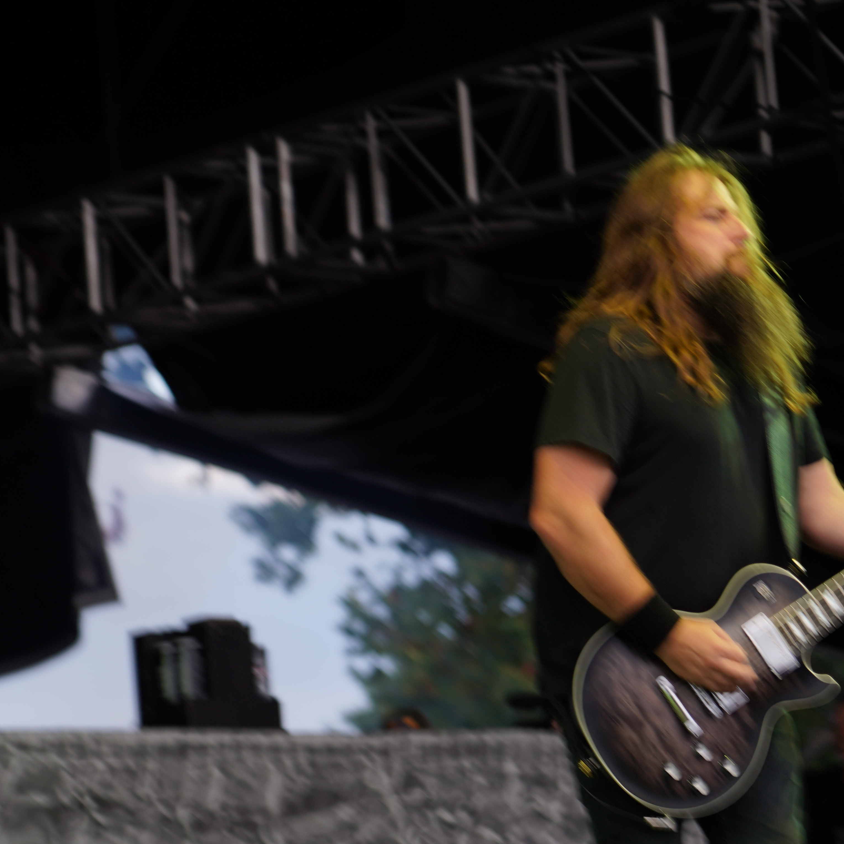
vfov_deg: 9.9
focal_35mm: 176
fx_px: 4855
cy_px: 499
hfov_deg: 9.9
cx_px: 228
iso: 125
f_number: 4
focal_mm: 105
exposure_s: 1/100
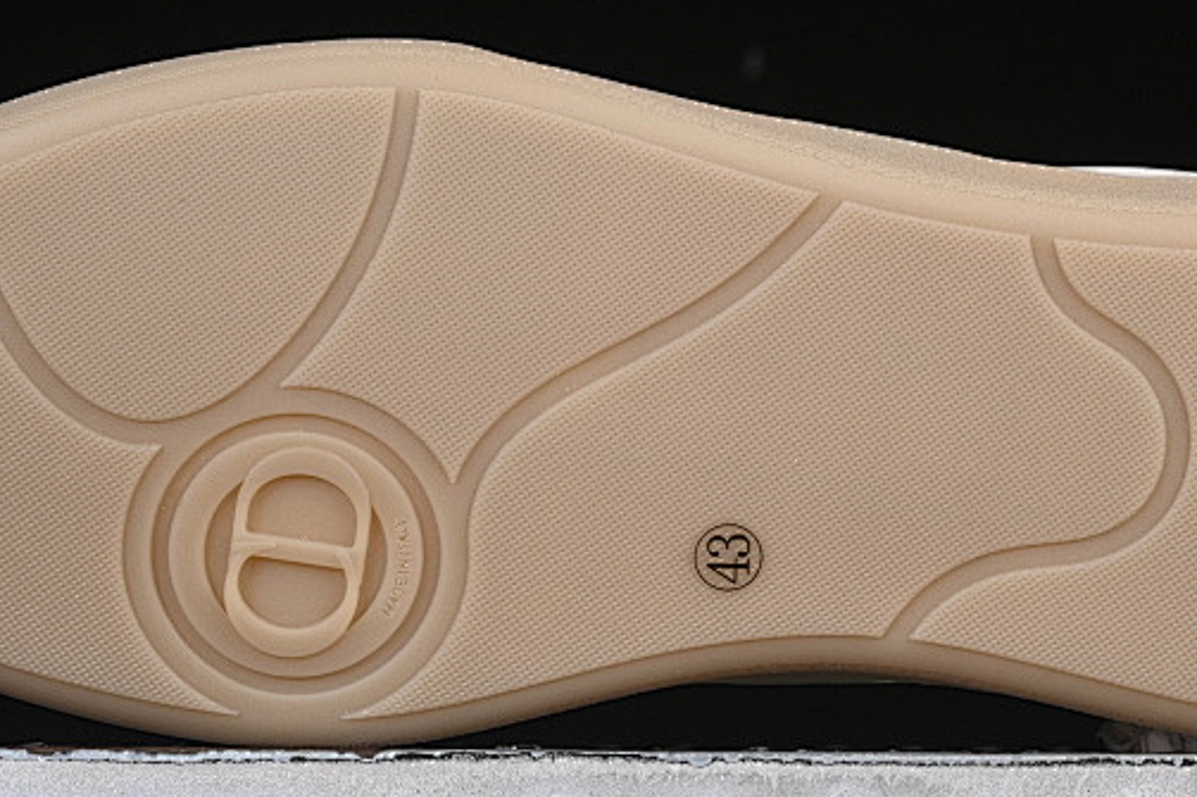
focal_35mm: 161
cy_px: 219
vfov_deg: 8.5
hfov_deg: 12.8
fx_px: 5351
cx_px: 685
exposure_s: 1/80
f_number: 7.1
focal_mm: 50
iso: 160
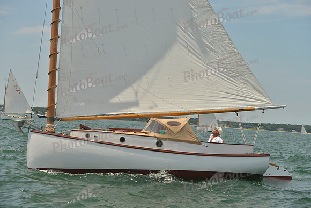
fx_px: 605
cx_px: 156
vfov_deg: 19.5
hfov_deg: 28.8
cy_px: 104
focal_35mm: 70
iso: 400
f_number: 5.6
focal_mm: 70
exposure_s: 1/1600
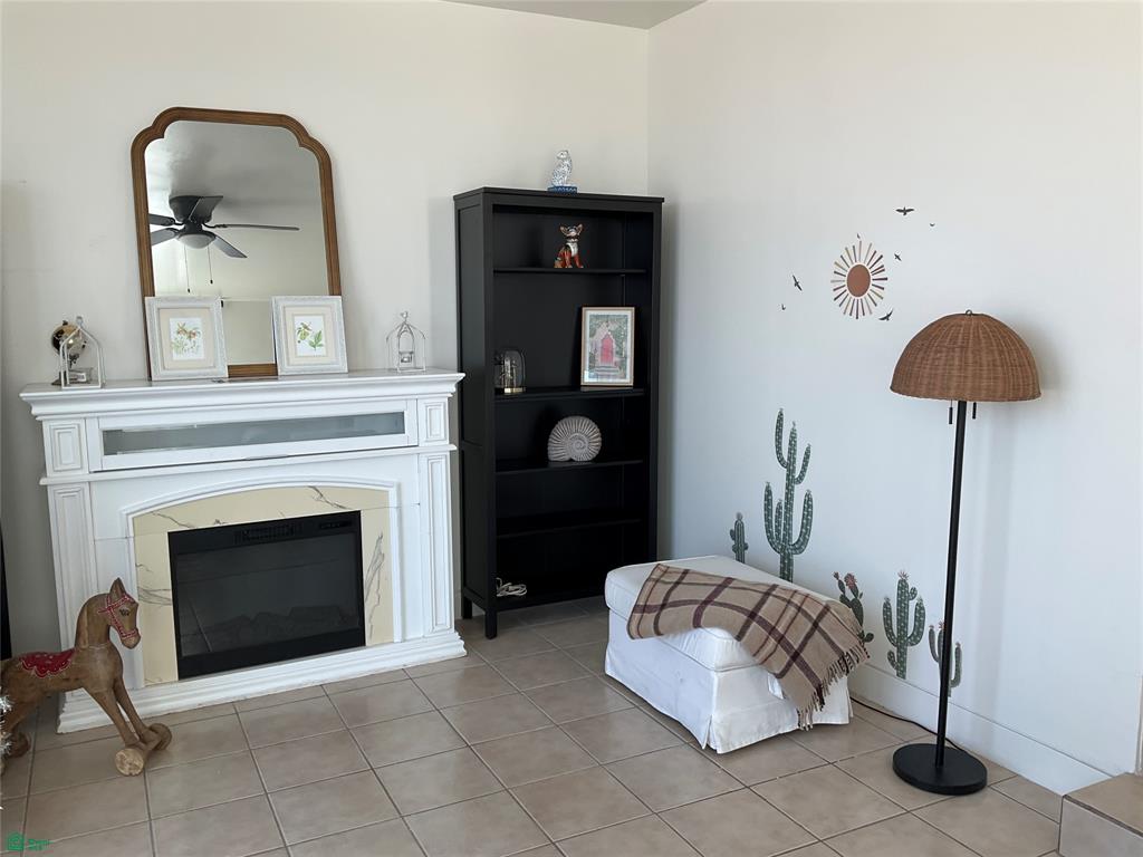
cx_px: 572
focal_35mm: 29
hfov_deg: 61.7
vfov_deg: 48.2
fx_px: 958
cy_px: 428
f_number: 1.8
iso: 16
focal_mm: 3
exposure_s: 1/133
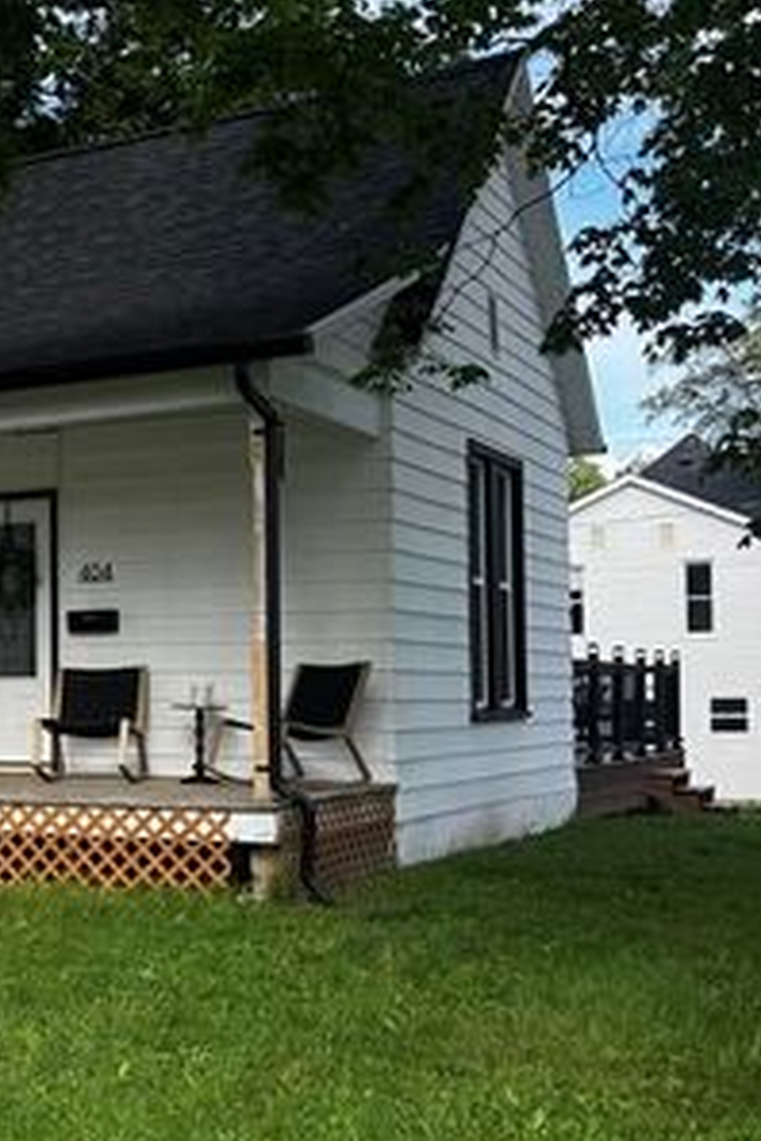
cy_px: 663
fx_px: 1776
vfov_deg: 35.6
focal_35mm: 56
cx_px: -181
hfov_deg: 22.1
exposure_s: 1/952
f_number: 1.78
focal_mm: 6.76
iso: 80
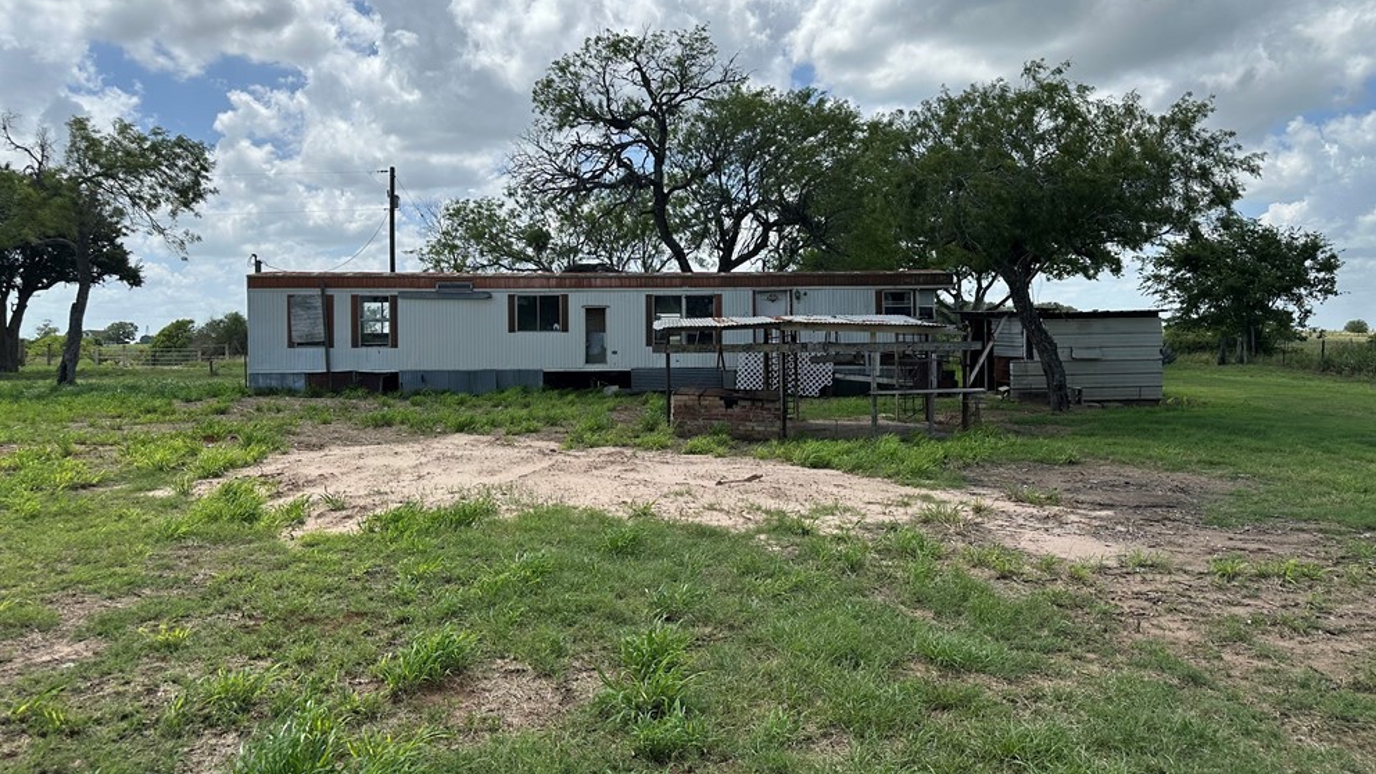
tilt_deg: +1.7
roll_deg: +1.6
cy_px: 338
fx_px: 985
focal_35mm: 27
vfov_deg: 42.8
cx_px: 688
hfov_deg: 69.9
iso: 80
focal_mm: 6.86
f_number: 1.78
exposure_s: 1/6211
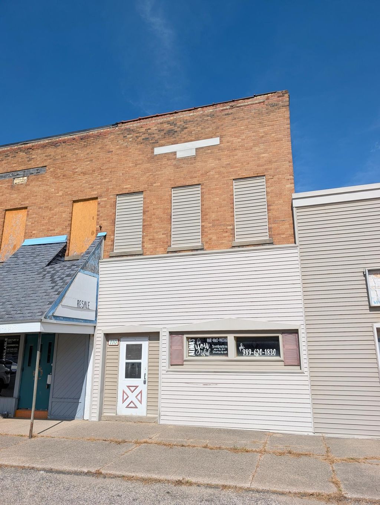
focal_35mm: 24
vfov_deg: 71.5
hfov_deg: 56.9
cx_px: 190
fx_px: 351
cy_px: 252
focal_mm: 6.9
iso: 30
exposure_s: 1/2252
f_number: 1.68
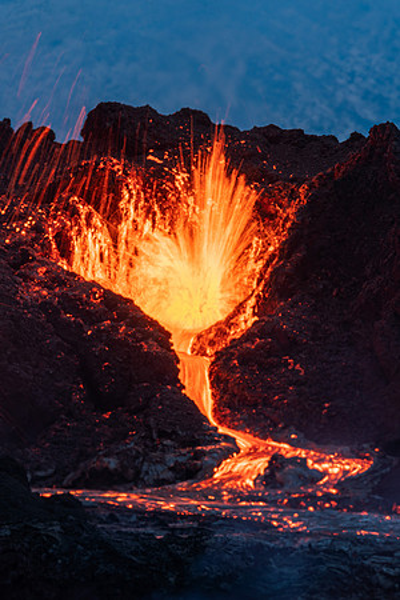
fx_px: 6666
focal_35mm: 400
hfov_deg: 3.4
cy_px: 300
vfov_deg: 5.2
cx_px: 200
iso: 100
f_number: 18
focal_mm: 400
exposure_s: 1/1.67
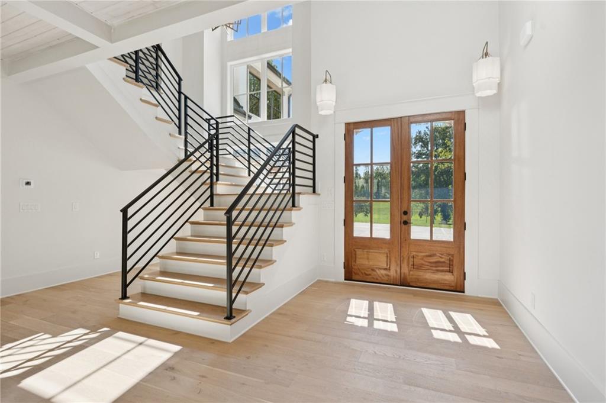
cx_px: 303
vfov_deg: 68.8
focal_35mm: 18
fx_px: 294
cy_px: 202
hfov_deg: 91.7
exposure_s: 1/125
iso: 400
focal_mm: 17.5
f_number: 8
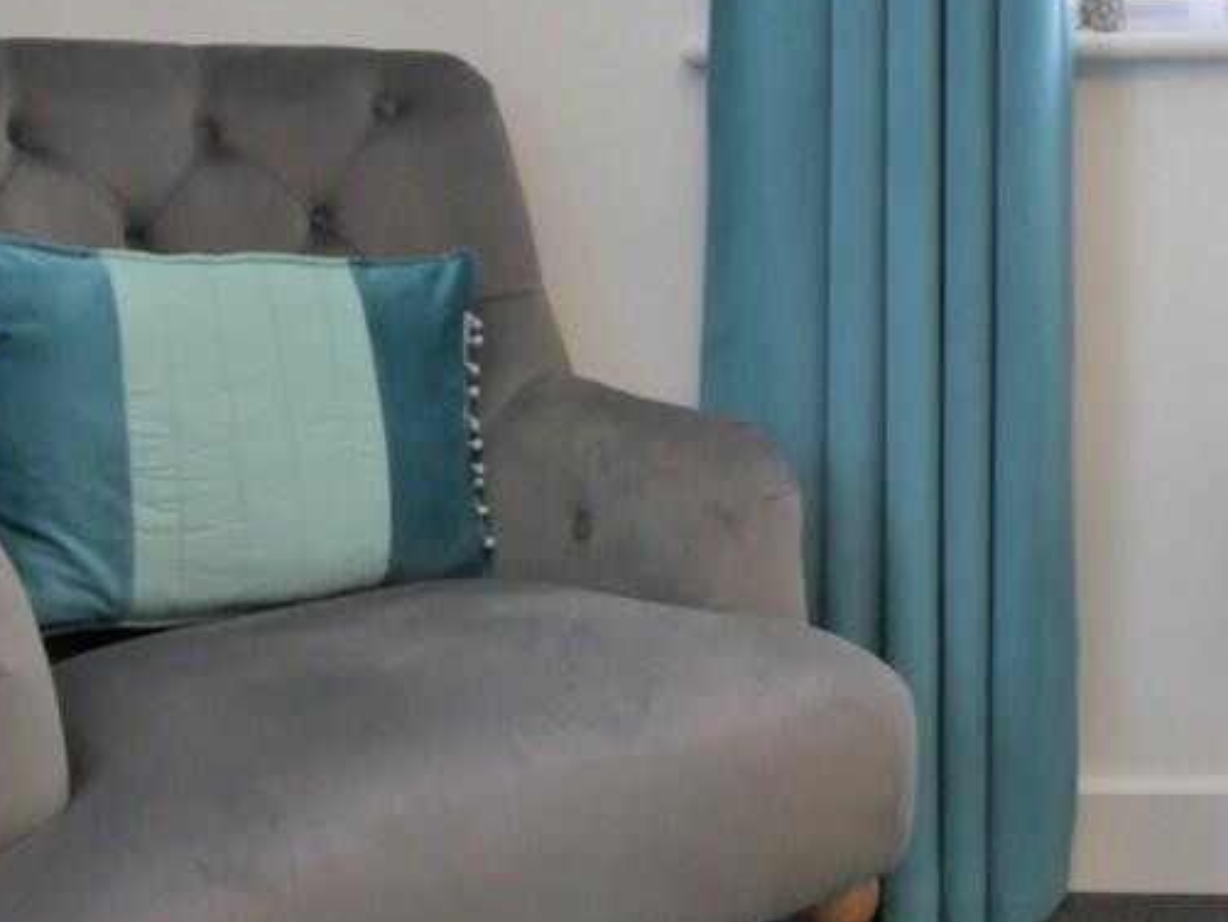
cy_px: 286
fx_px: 1597
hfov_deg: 40.9
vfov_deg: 31.9
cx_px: 914
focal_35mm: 45
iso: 640
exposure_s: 1/60
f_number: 4
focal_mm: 11
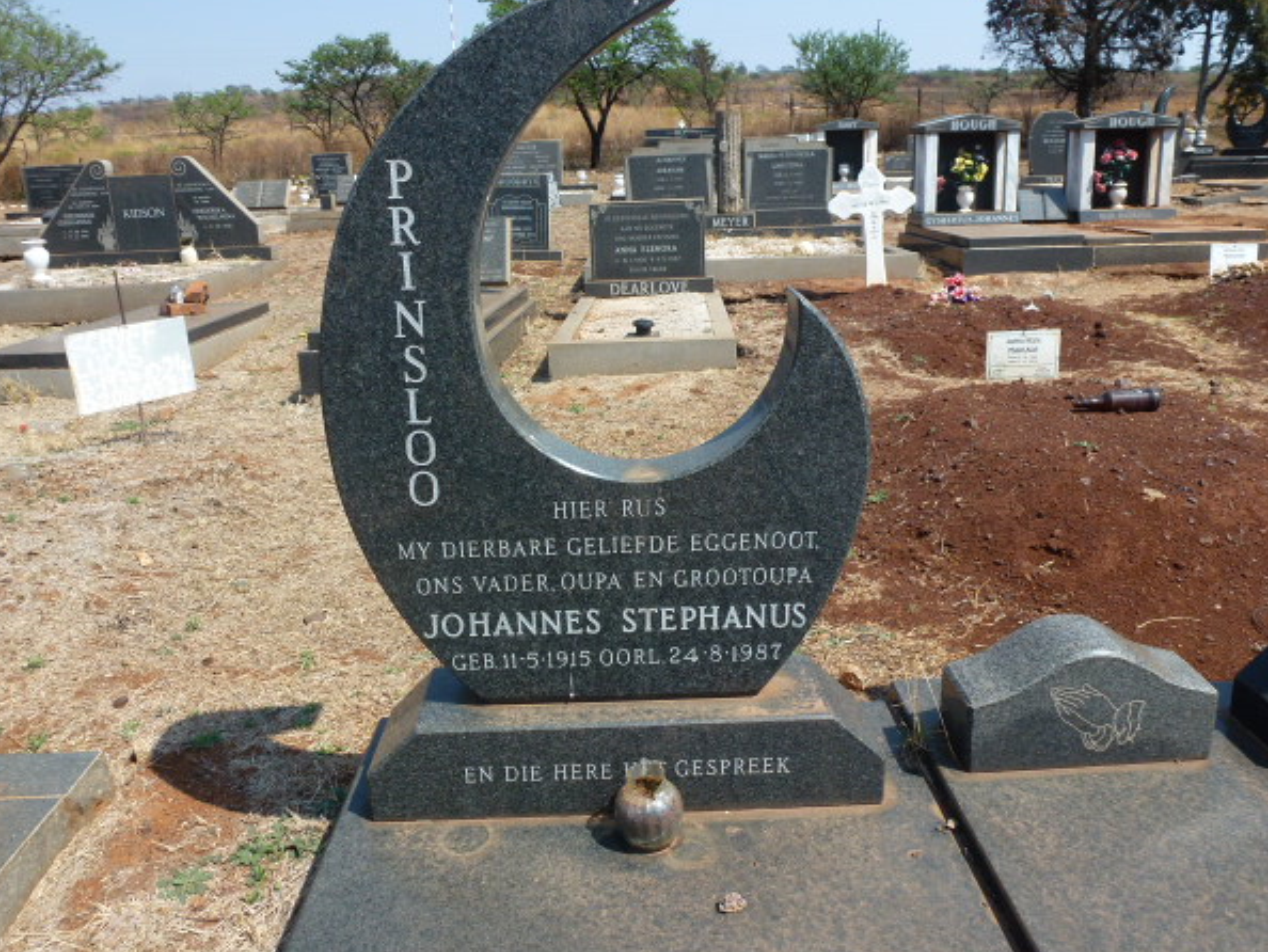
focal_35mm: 28
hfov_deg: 63.4
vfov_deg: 49.8
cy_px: 463
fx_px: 1026
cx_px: 623
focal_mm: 4.7
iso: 100
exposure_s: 1/640
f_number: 4
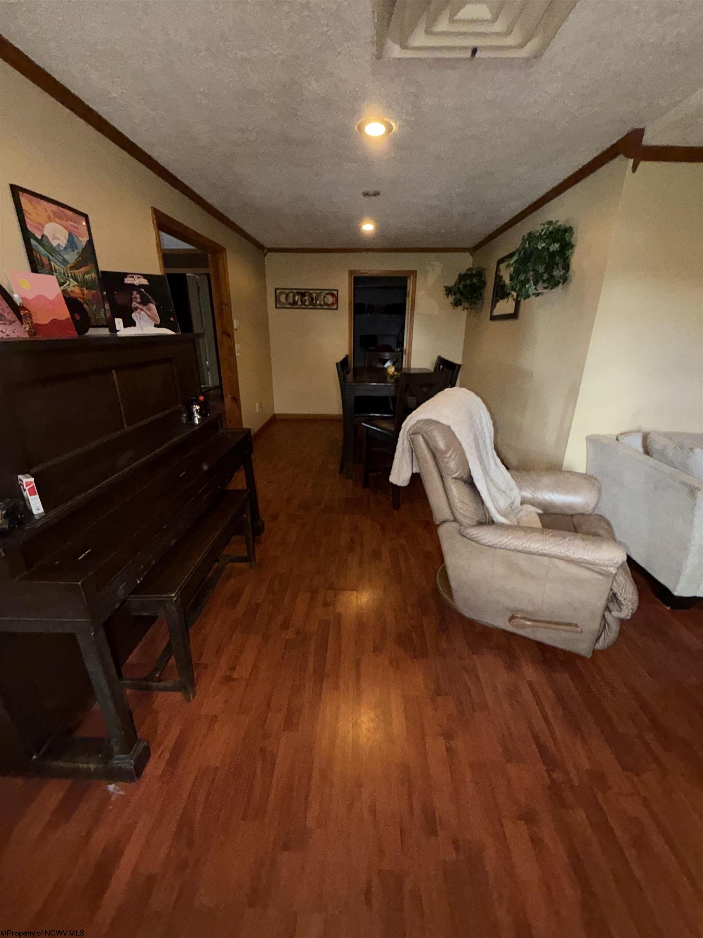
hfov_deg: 85.7
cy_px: 469
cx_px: 352
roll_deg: -0.6
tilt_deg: -19.7
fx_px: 379
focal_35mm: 14
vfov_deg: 102.1
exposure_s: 1/30
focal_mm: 2.22
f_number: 2.2
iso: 400
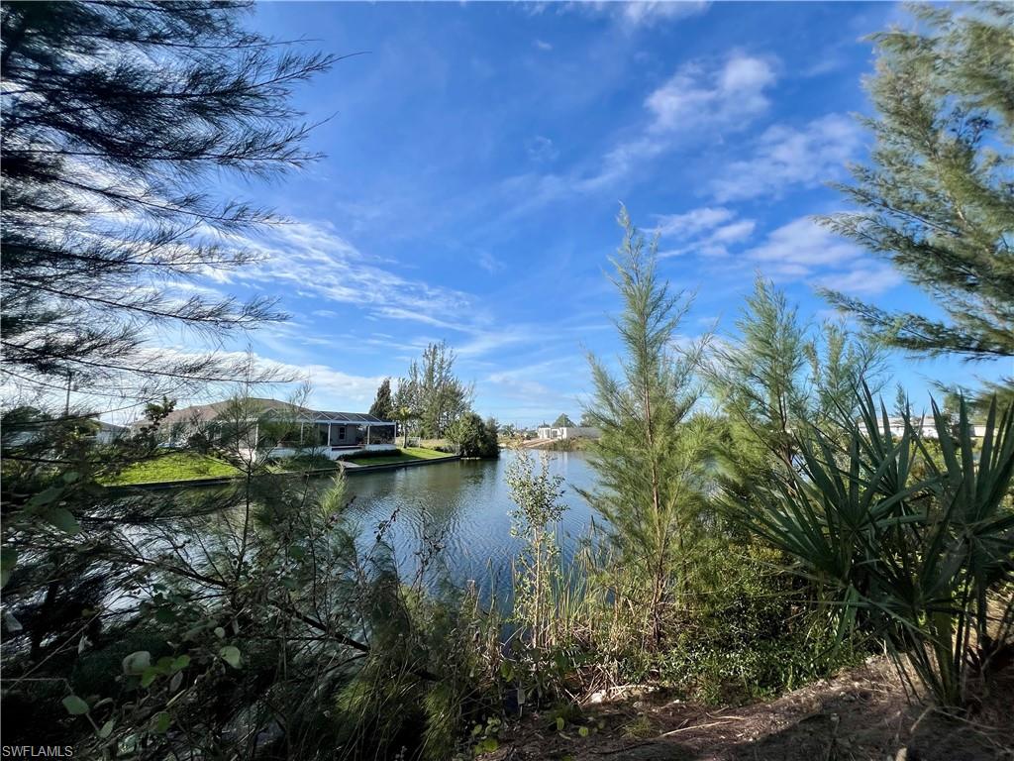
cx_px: 507
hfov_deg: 106.2
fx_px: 381
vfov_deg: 89.9
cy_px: 380
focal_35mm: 13
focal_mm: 1.57
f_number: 1.8
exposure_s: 1/2222
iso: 32
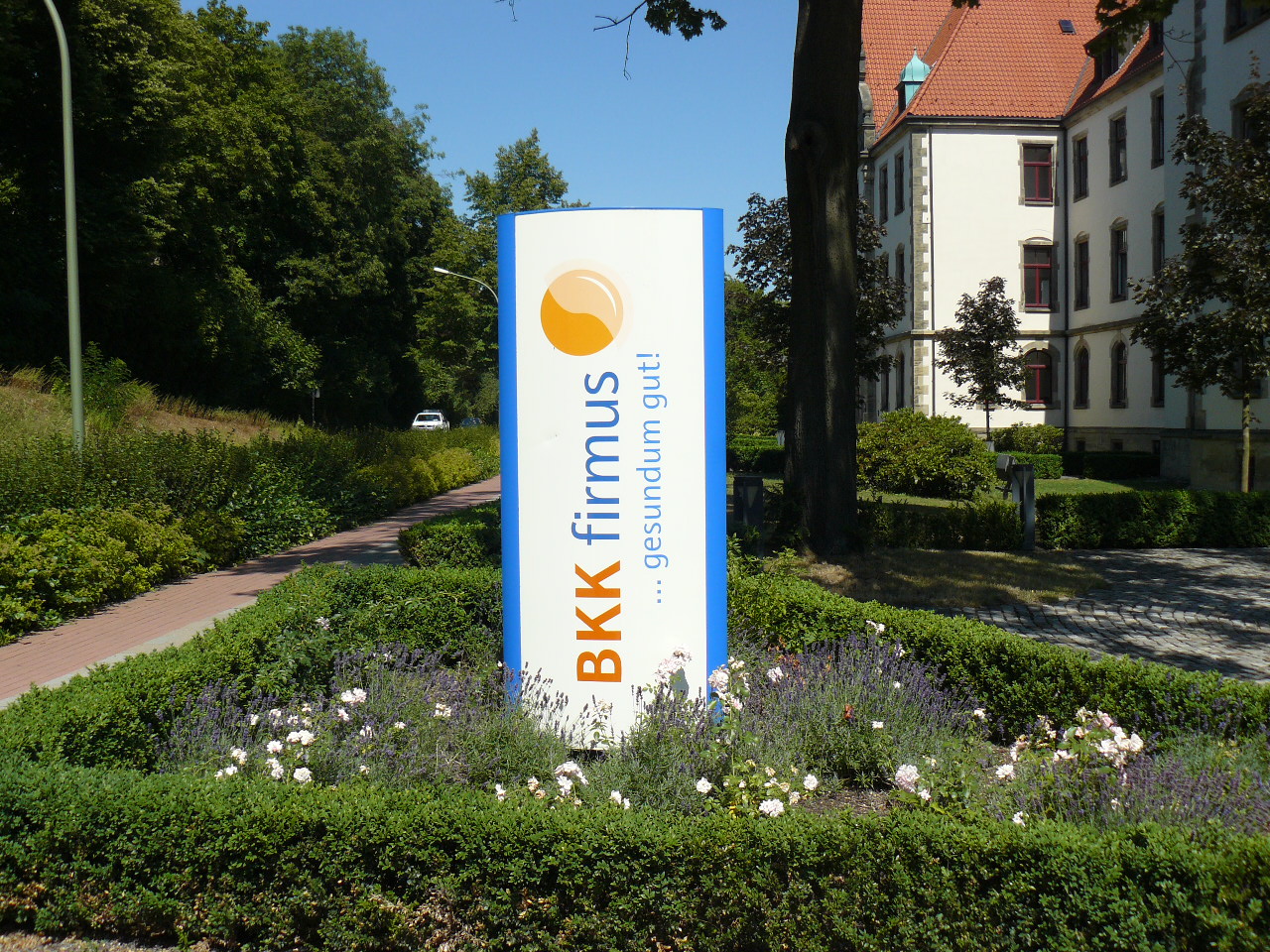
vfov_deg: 39.7
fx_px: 1321
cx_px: 635
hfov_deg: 51.4
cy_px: 476
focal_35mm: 36
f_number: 3.6
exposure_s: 1/1000
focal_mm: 6
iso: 100
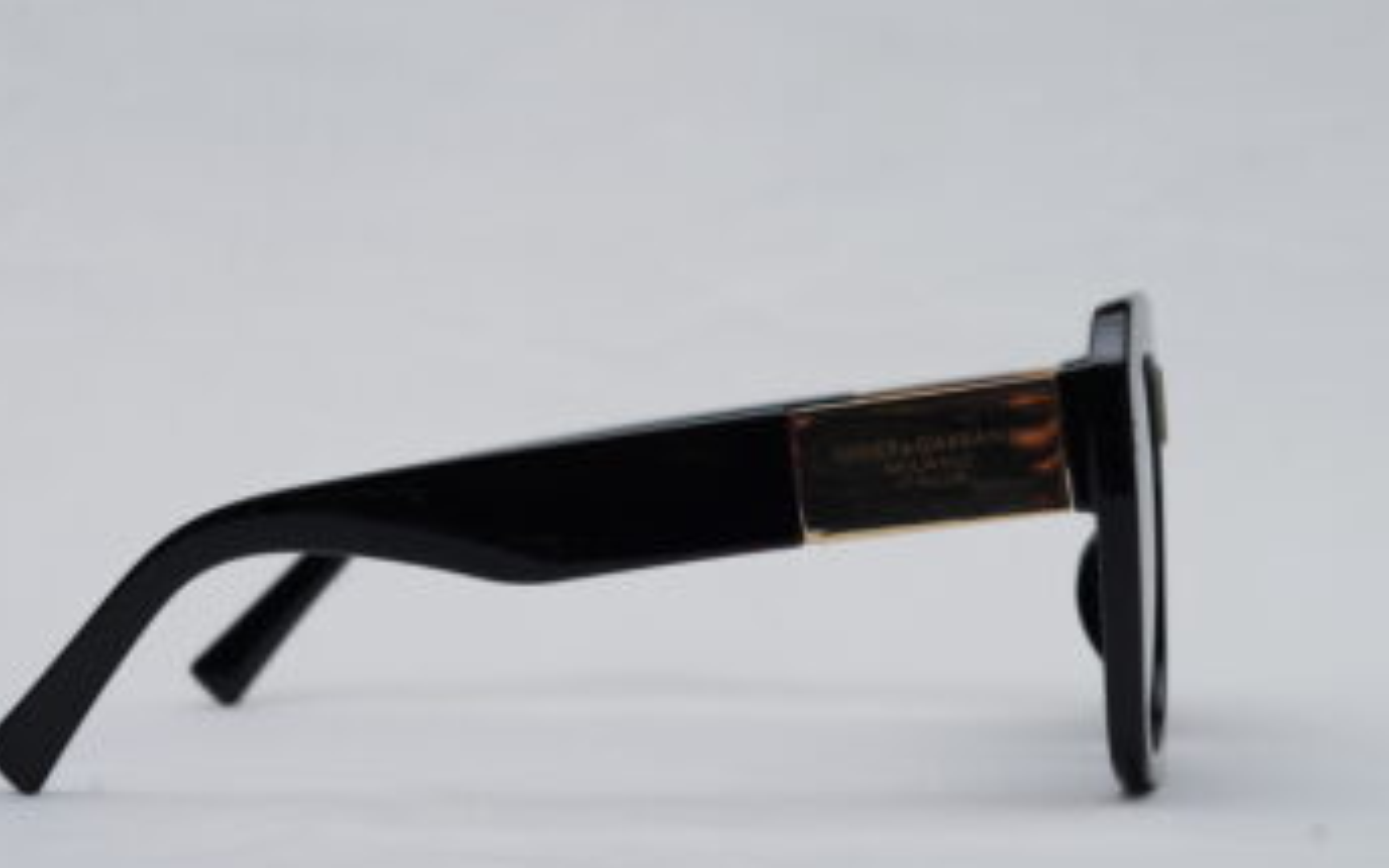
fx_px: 3369
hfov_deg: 23.3
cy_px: 533
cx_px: 799
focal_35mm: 89
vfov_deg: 14.7
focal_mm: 50
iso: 100
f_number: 9
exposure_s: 1/160
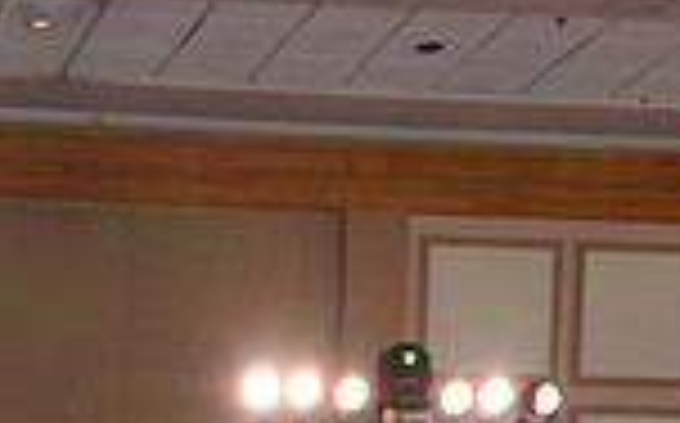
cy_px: 1251
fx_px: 2758
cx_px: 29
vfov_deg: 7.7
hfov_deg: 13.9
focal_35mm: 149
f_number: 5
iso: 2000
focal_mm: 38
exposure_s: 1/250
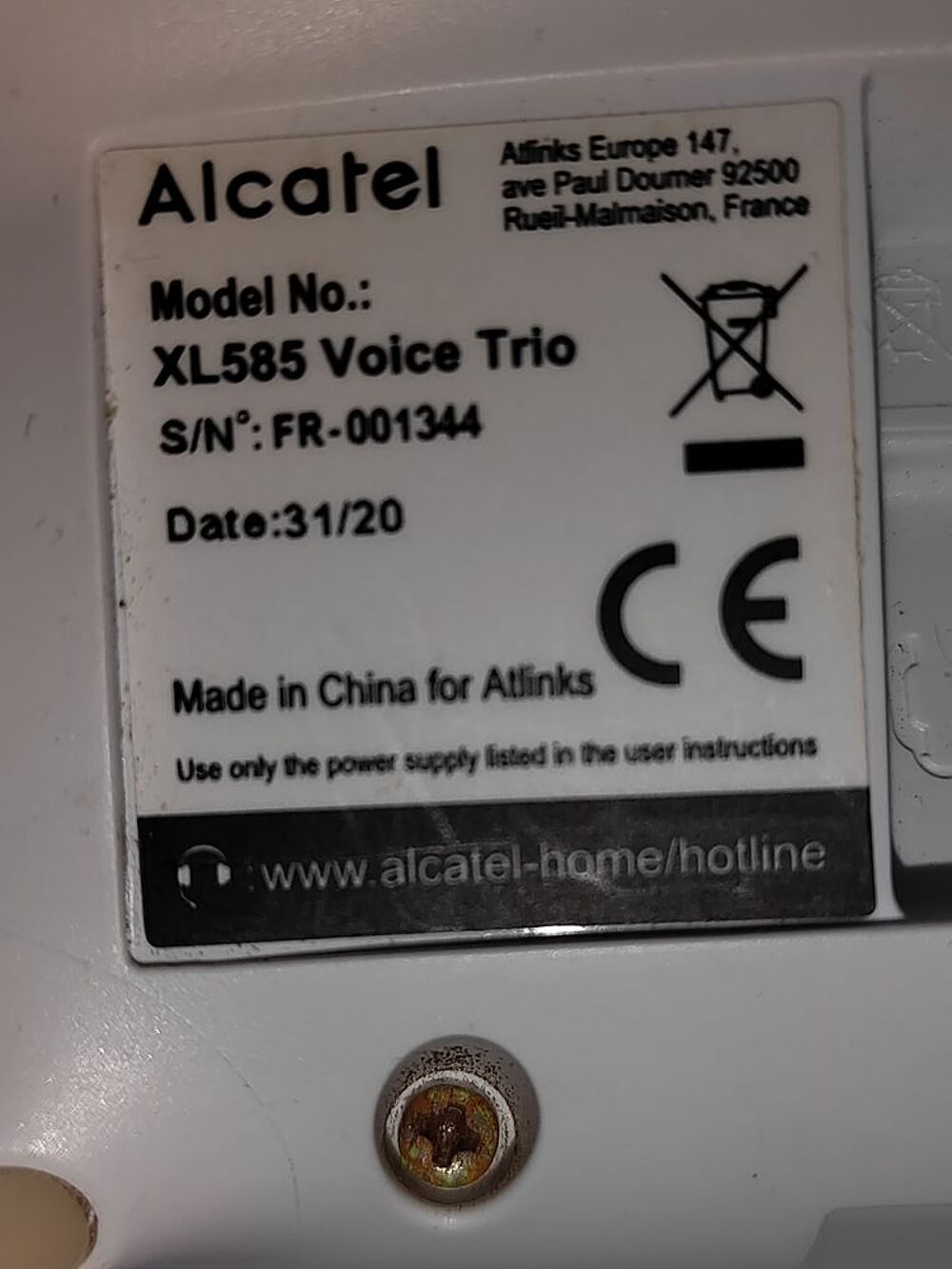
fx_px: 1687
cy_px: 634
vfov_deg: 41.2
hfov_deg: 31.5
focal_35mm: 46
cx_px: 476
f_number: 1.9
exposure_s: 1/2000
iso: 409
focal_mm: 5.52
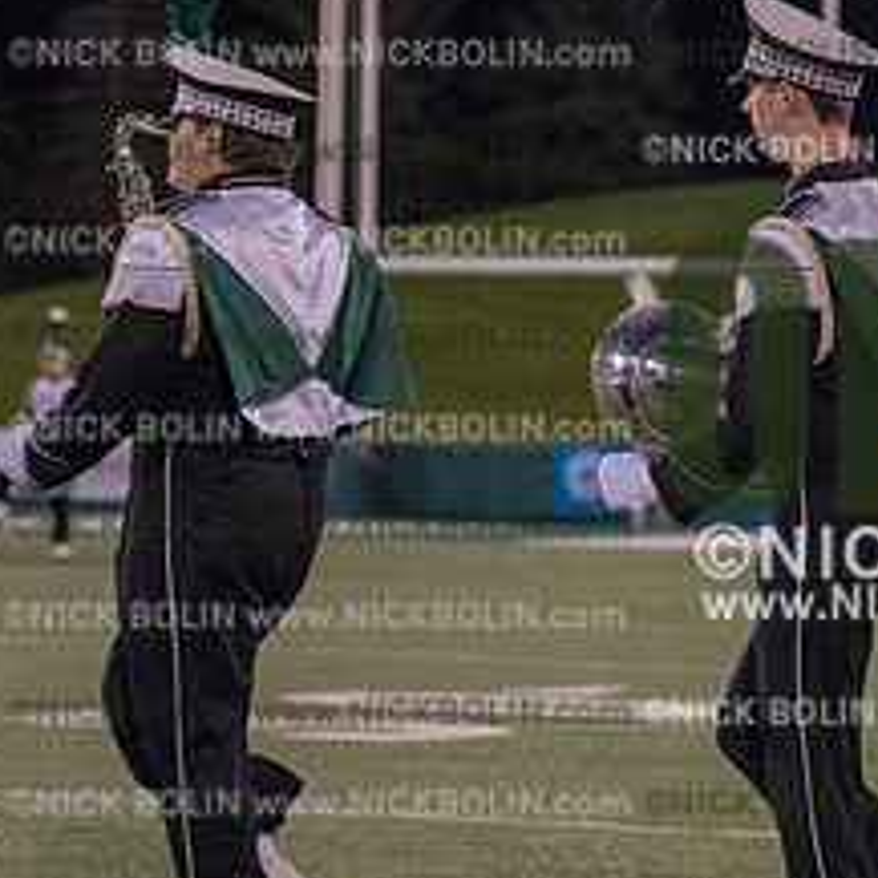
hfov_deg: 9.0
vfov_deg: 9.1
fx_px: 5538
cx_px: 951
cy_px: 431
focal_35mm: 193
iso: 5000
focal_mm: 85
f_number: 3.2
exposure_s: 1/1250
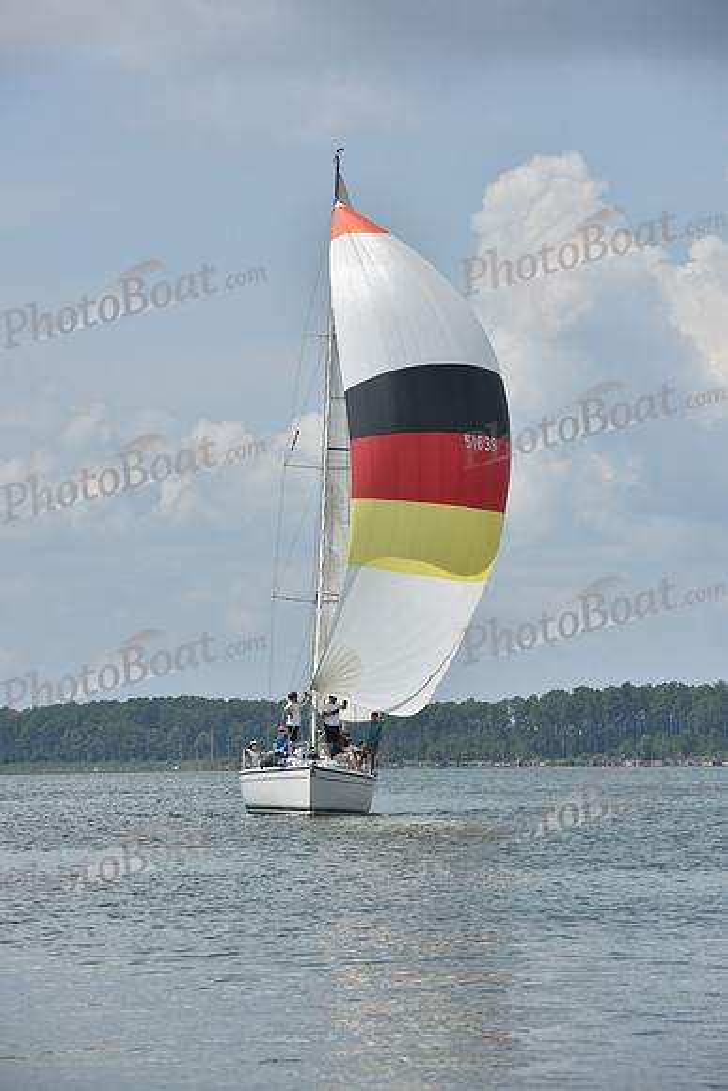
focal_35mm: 200
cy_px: 546
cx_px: 364
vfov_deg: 10.3
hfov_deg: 6.9
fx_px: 6063
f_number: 11
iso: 320
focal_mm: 200
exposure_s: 1/1000
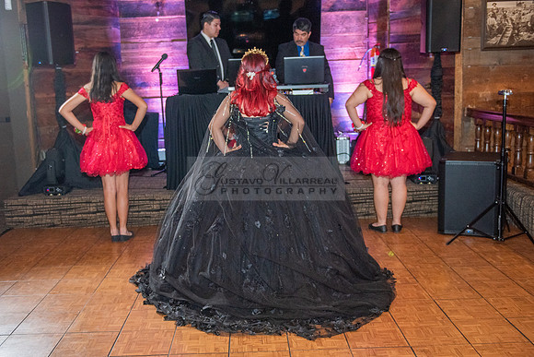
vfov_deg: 33.4
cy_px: 183
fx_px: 594
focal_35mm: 40
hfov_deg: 48.4
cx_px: 254
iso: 1250
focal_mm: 31
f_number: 2.8
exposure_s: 1/160
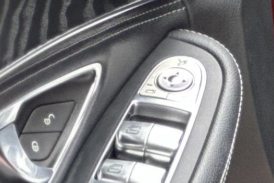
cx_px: 713
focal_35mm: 614
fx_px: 4674
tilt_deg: -8.6
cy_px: -247
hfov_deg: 3.3
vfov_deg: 2.2
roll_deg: +2.8
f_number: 2.8
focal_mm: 9
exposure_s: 1/106
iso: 250
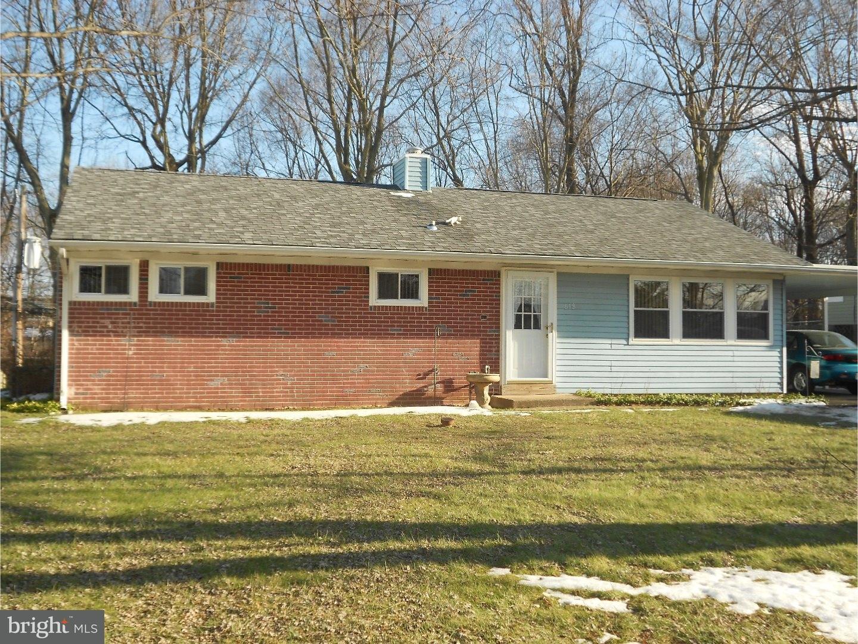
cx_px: 429
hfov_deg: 50.1
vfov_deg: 38.7
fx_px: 917
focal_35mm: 37
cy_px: 322
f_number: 3.9
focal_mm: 6.7
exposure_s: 1/250
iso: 80
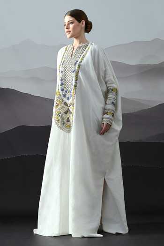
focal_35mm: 65
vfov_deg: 31.0
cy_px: 123
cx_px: 82
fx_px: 444
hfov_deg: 20.9
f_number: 8
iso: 250
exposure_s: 1/160
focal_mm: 65
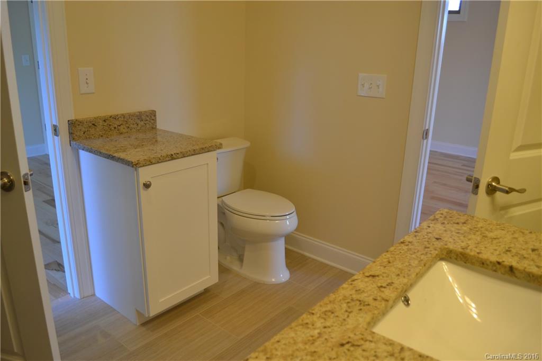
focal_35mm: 27
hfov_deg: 67.4
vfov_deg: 47.9
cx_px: 271
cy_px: 180
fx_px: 406
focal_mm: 18
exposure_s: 1/60
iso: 400
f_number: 4
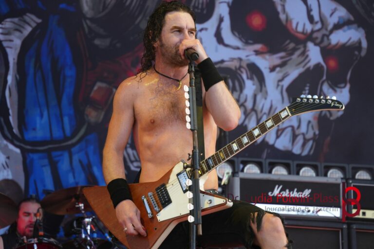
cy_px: 124
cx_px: 187
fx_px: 1745
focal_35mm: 168
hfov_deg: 12.2
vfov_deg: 8.2
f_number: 5.6
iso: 200
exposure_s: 1/200
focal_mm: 112
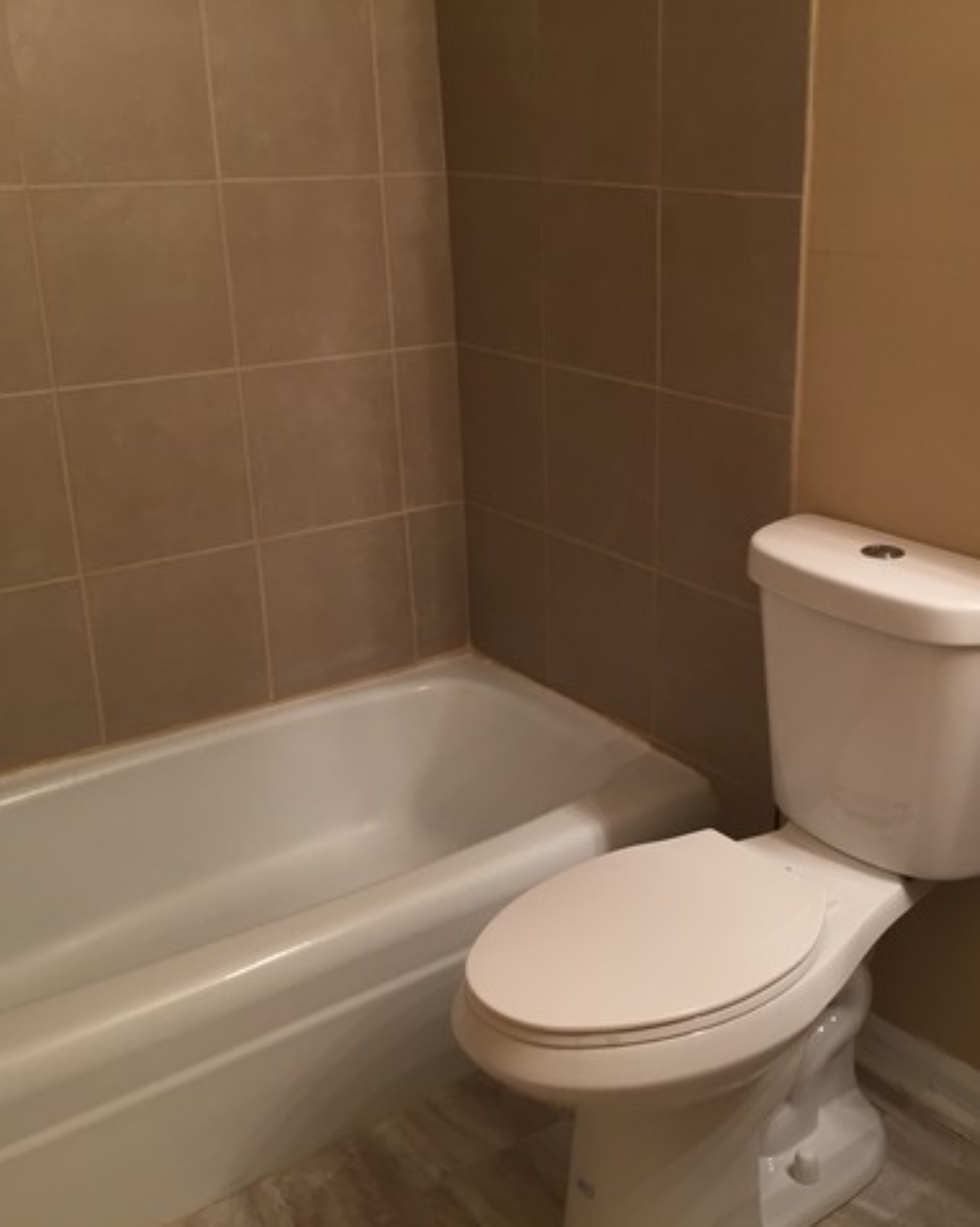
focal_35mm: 38
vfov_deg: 48.0
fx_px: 1379
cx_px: 620
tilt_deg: -19.4
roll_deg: +0.4
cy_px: 615
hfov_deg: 38.8
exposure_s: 1/30
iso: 64
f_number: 2.2
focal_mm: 4.15
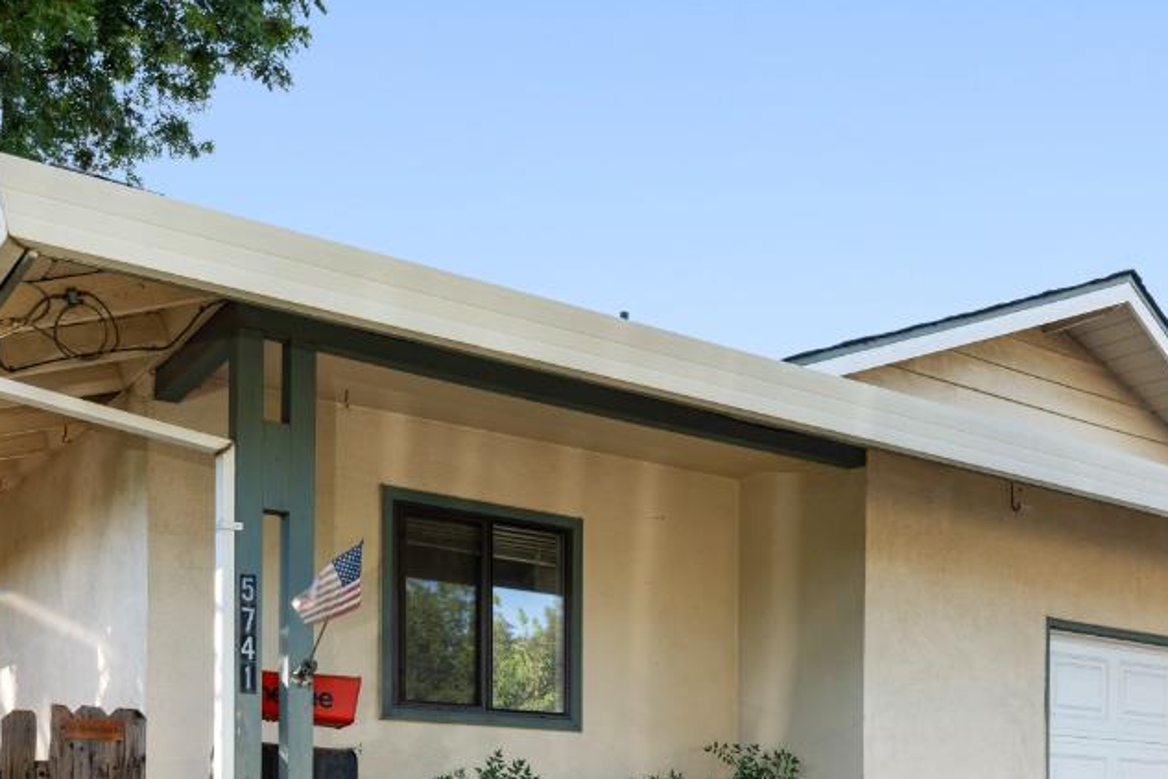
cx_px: 773
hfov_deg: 43.0
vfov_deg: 27.4
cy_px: 852
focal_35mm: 45
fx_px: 1460
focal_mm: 19
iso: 400
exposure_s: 1/125
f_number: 7.1
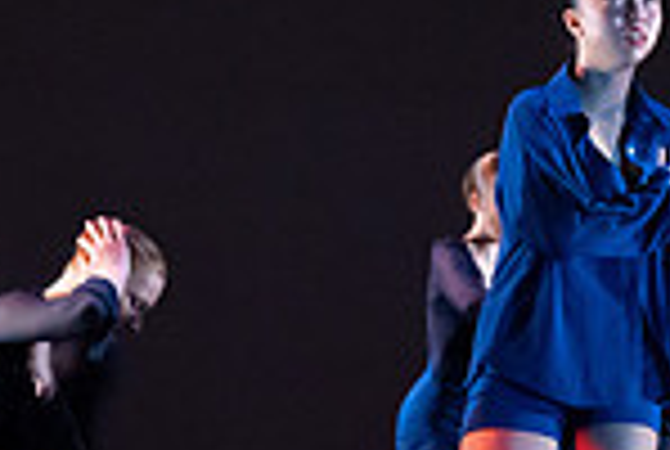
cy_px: 349
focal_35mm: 272
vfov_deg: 5.1
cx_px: 908
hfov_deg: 7.5
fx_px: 5072
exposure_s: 1/250
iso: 4000
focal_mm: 70
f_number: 4.5
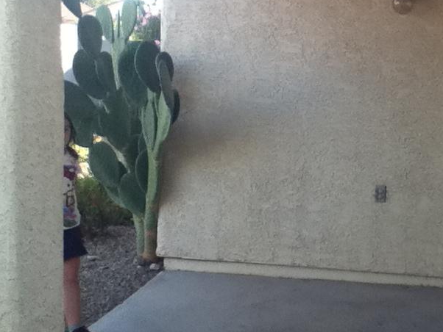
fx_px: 653
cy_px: 151
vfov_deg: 28.6
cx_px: 351
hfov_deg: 36.3
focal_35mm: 51
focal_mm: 3.85
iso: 80
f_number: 2.4
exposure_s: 1/167
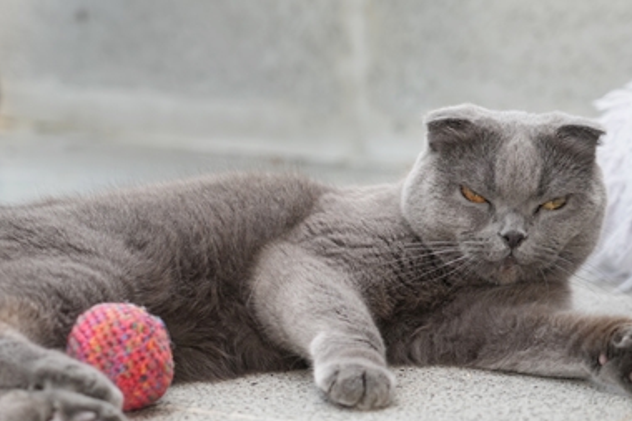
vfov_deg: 14.8
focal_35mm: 92
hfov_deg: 22.1
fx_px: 1614
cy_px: 270
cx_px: 359
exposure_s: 1/400
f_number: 4
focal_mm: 70
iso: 400
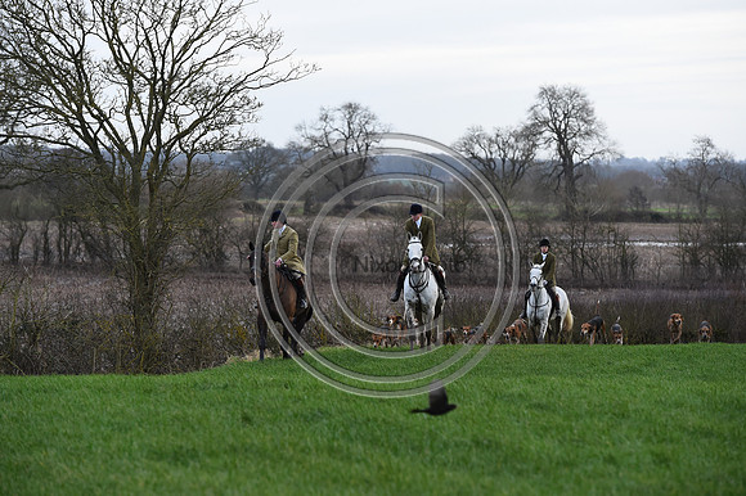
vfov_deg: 8.6
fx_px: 3314
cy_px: 248
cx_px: 373
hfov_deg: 12.8
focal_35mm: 160
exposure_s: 1/1250
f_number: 5.6
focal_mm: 160
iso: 2200
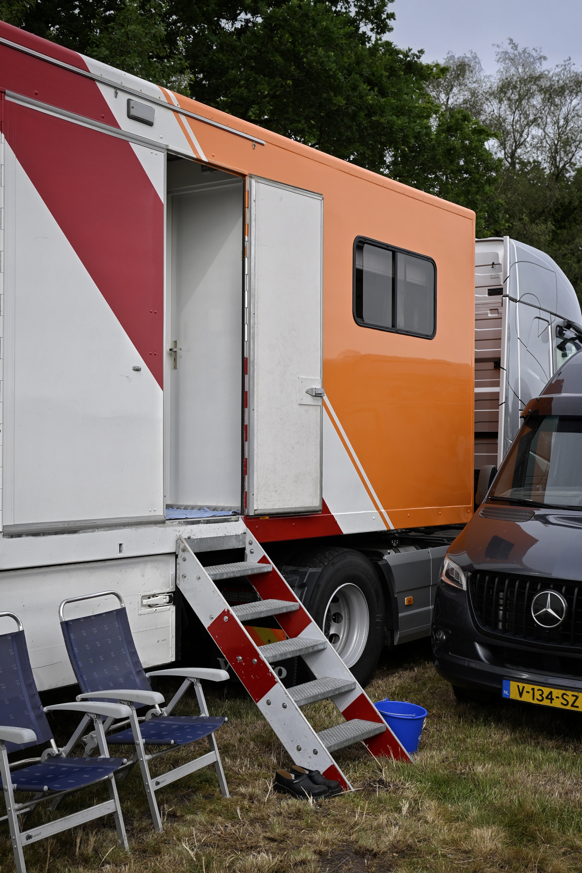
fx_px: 1091
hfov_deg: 29.9
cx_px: 291
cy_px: 436
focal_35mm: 45
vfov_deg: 43.6
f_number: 4
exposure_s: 1/1250
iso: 160
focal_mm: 30
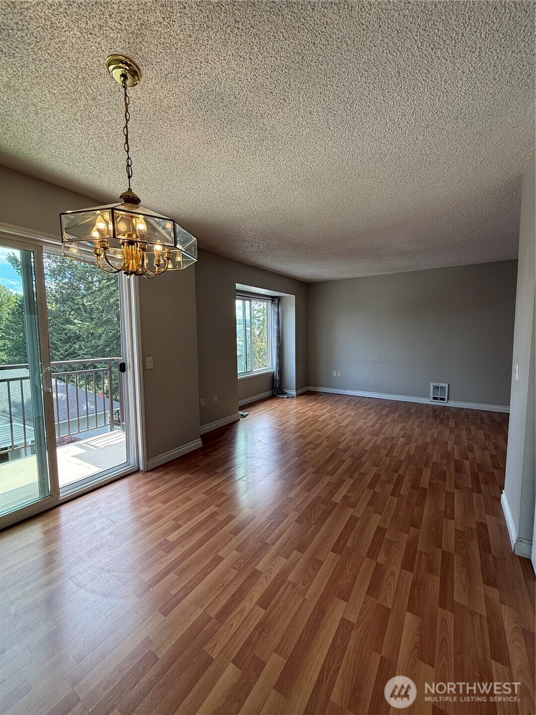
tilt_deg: -3.8
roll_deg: +0.7
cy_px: 358
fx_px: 289
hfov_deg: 85.7
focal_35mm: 14
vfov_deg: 102.1
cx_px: 268
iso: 80
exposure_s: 1/99
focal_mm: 2.22
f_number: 2.2
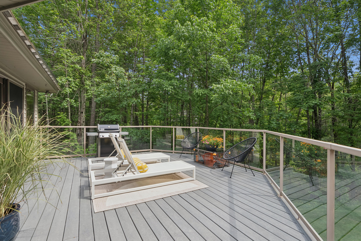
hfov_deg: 93.3
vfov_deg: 70.5
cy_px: 120
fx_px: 171
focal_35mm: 17
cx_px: 180
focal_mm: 17
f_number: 7.1
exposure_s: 1/320
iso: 320
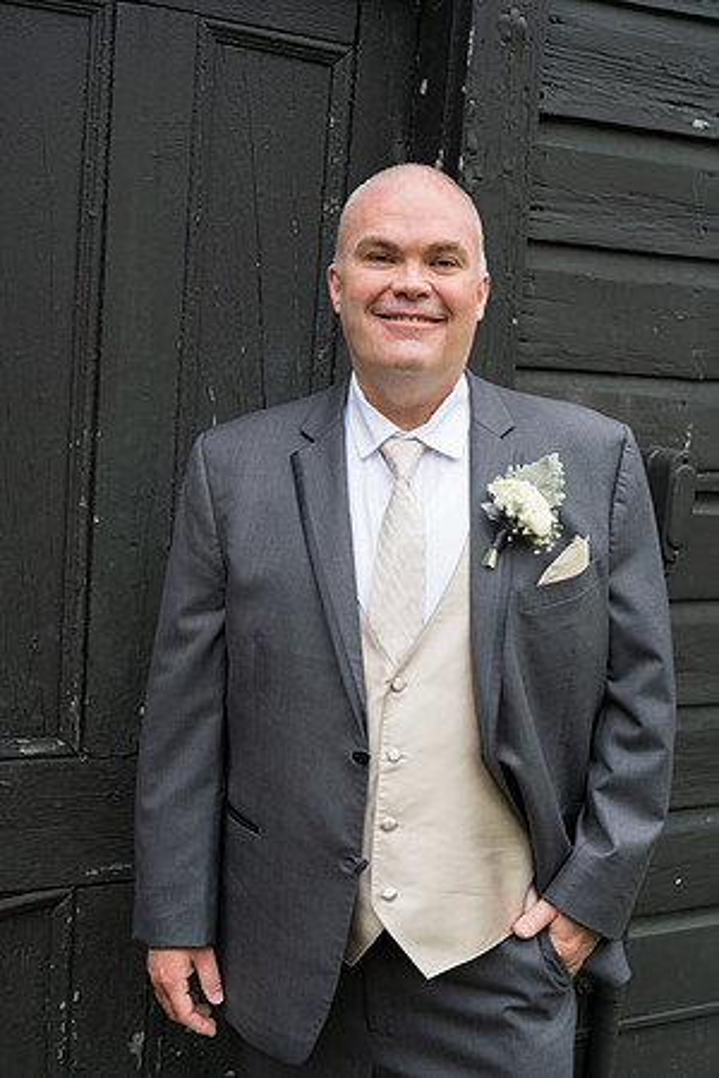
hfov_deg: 27.0
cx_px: 360
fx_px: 1498
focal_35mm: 50
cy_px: 539
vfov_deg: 39.6
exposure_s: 1/200
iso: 80
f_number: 2.8
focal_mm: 50
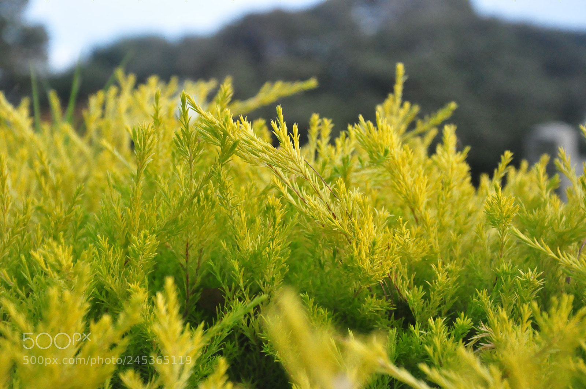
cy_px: 194
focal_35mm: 99
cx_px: 293
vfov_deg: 13.8
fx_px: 1610
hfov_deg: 20.6
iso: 3200
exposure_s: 1/1000
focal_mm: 66
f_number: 8
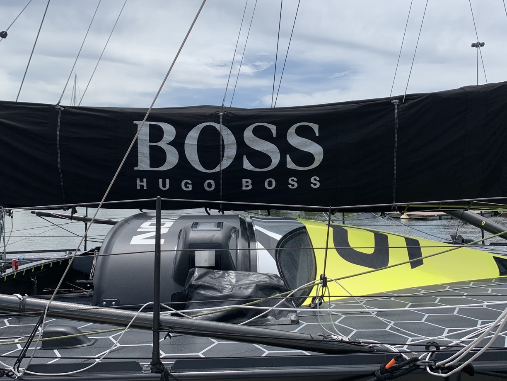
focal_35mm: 34
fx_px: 498
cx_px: 245
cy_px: 173
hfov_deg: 53.9
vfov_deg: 41.8
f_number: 1.8
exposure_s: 1/3521
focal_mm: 4.25
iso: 25
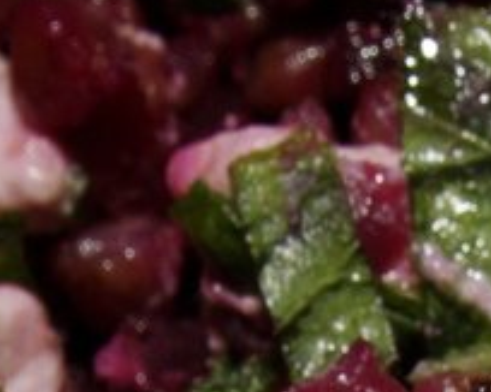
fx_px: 6551
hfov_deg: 4.3
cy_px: 1522
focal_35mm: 451
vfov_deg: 3.3
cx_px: 481
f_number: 14
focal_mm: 34
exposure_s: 1/13
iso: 100
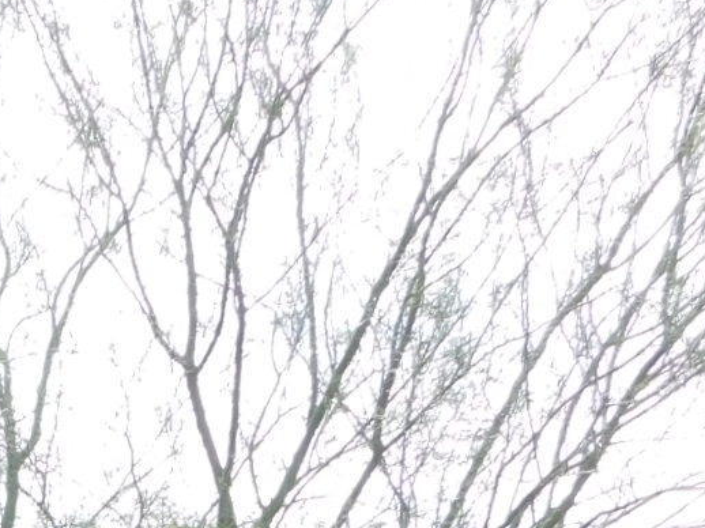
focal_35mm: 158
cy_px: 1154
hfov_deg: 11.6
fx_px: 3216
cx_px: -565
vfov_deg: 8.7
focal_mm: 6.3
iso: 125
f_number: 3.5
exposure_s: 1/400
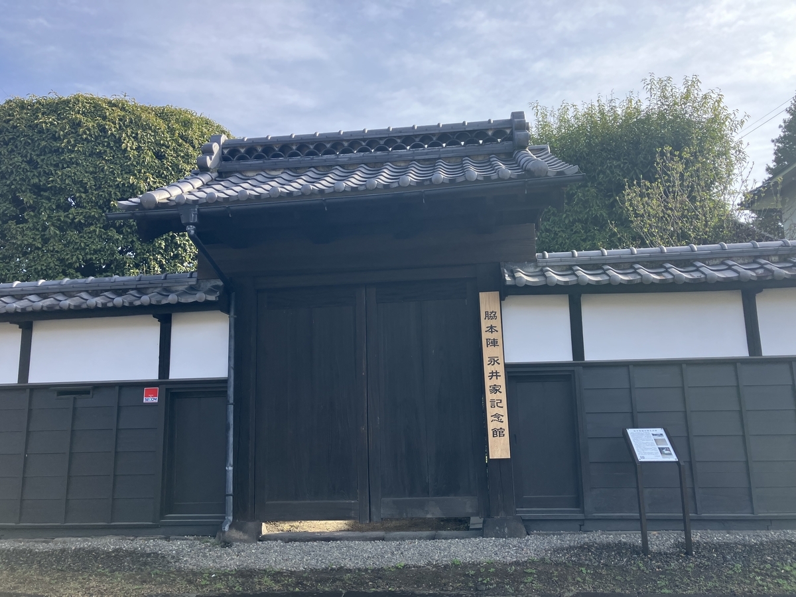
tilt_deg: +13.4
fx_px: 644
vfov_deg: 49.7
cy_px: 298
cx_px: 398
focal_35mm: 28
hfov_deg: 63.4
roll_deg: -0.1
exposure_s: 1/725
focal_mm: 3.99
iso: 32
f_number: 1.8
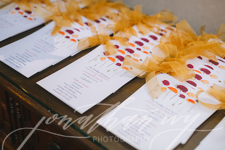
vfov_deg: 27.0
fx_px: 313
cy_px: 75
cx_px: 112
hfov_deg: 39.6
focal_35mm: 50
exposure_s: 1/80
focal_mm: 50
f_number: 2.8
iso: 200
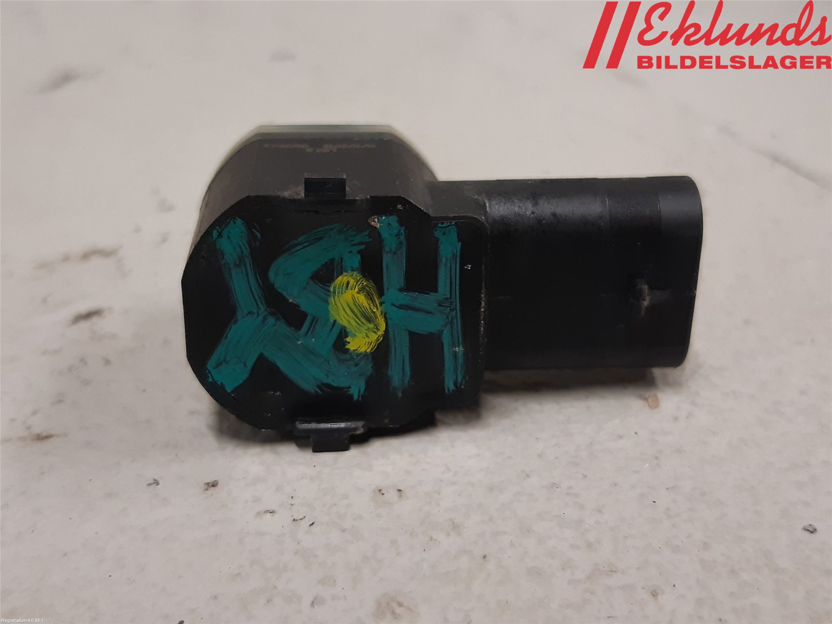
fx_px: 625
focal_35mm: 26
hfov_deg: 67.3
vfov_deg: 53.1
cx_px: 416
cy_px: 312
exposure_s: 1/50
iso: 160
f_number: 1.7
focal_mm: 3.93
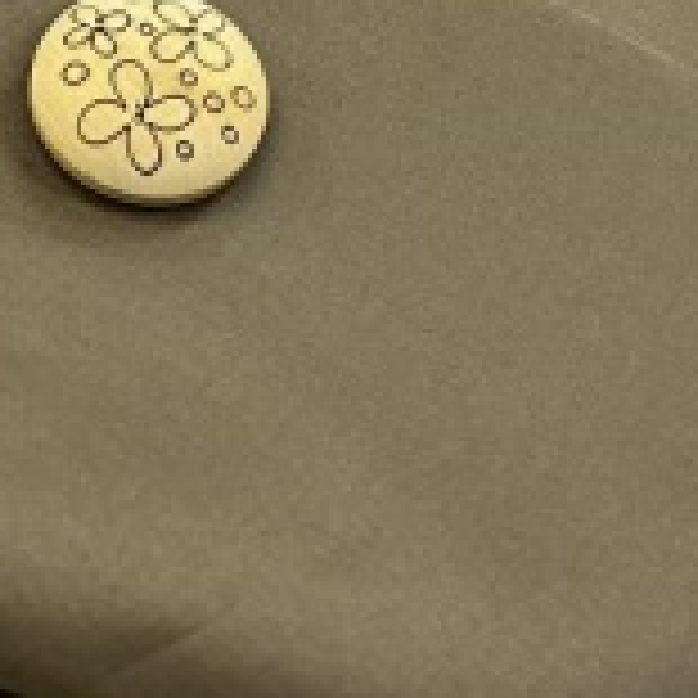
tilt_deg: -62.0
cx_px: -9
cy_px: 99
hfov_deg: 16.1
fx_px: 2418
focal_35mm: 106
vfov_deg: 16.3
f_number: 1.8
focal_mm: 3
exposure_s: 1/60
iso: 64
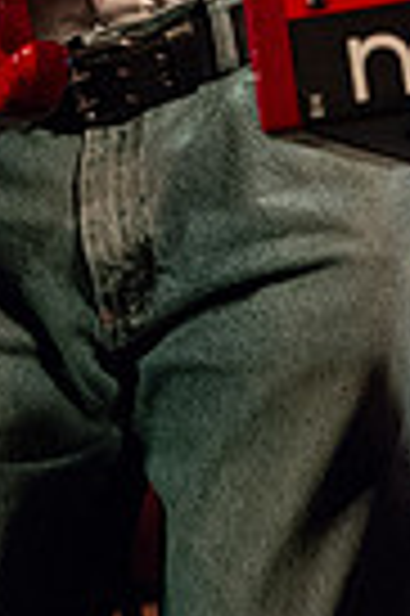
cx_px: 142
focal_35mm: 148
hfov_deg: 9.2
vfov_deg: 13.0
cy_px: -378
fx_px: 2535
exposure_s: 1/125
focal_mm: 45
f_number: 6.3
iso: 6400
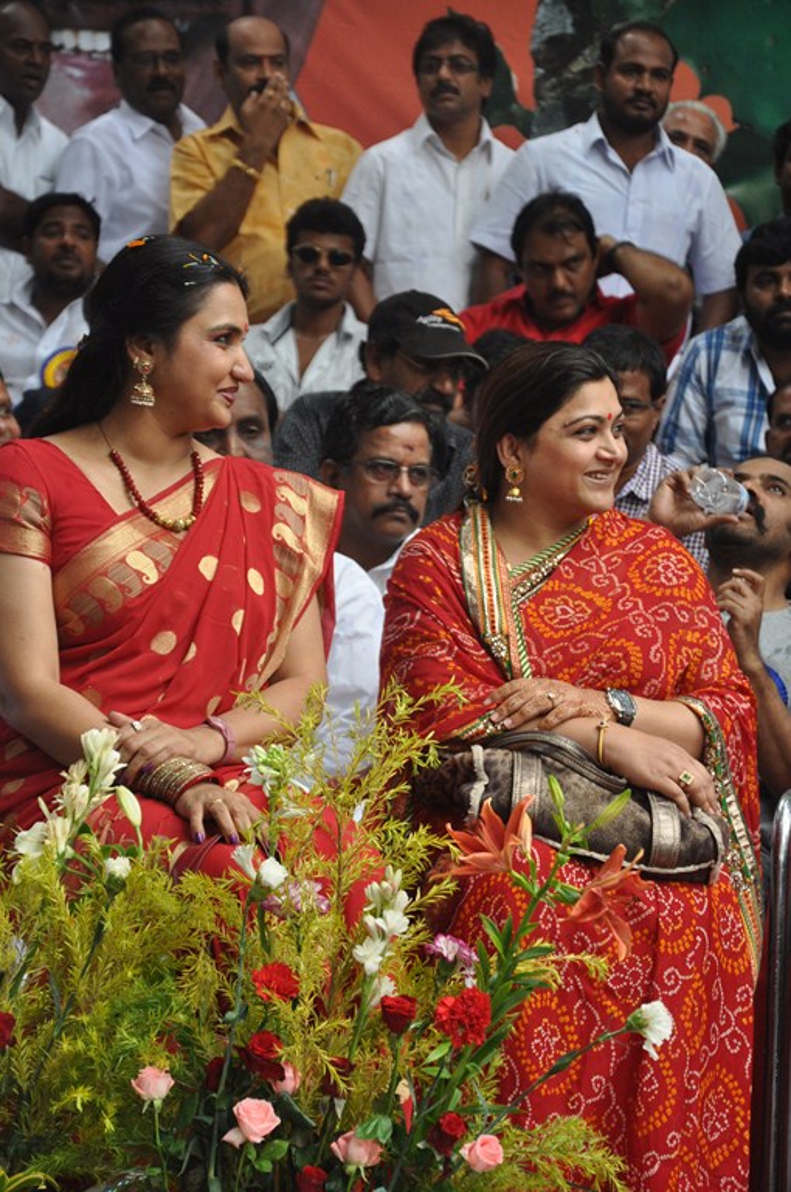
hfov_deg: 10.7
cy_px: 596
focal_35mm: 128
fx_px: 4213
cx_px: 396
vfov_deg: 16.1
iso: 720
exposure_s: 1/60
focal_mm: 85
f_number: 5.6
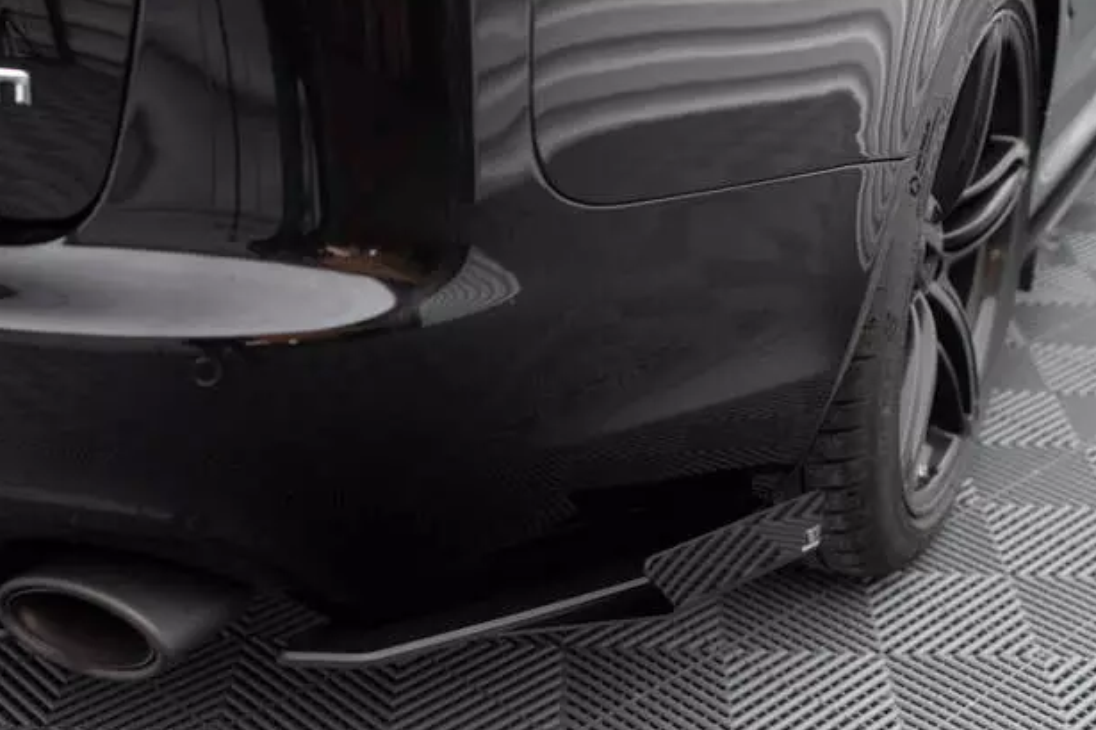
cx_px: 552
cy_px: 464
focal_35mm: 58
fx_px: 1766
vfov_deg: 23.3
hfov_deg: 34.5
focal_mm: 35
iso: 500
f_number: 2.5
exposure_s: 1/100
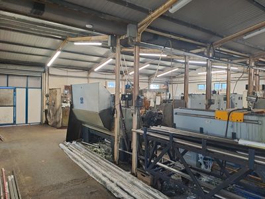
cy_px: 100
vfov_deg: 54.9
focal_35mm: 25
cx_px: 132
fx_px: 191
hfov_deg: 69.4
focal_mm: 4.65
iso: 160
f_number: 1.8
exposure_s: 1/50
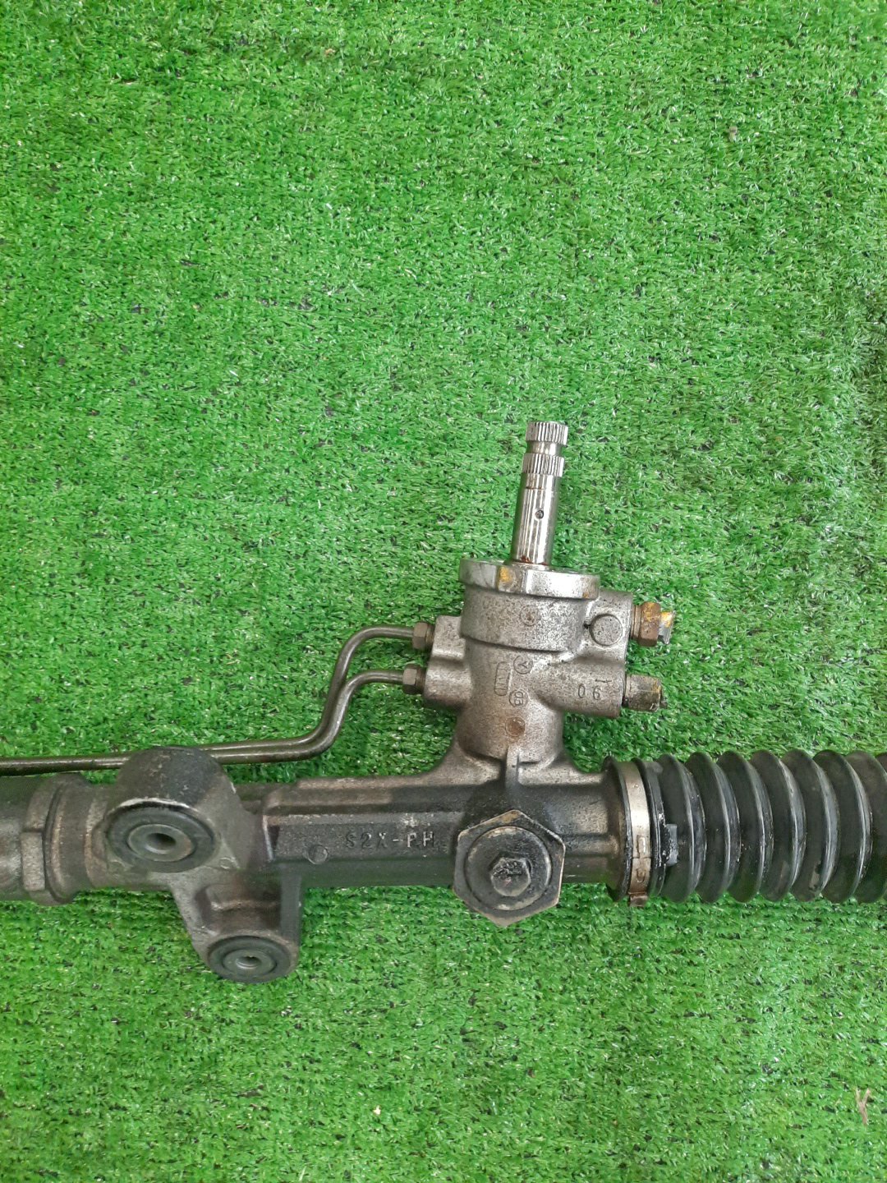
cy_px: 592
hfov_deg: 54.9
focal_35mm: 25
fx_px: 854
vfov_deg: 69.4
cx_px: 444
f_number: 2
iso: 385
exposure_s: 1/50
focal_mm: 4.6
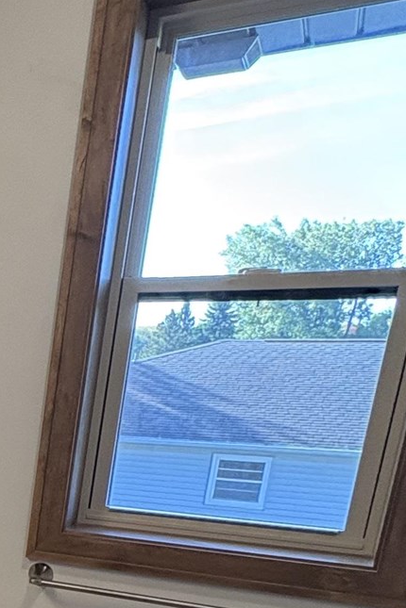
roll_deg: +0.1
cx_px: -379
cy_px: 570
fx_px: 880
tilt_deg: -14.9
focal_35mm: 52
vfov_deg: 35.5
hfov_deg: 18.4
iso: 200
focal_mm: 2.22
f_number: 2.2
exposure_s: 1/120
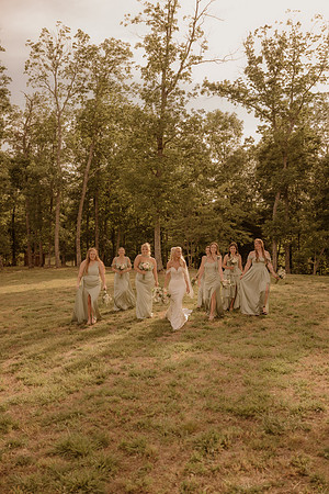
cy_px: 247
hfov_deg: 41.1
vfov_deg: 58.7
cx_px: 164
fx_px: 439
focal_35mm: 32
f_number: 2.8
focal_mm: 32
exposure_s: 1/3200
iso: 500
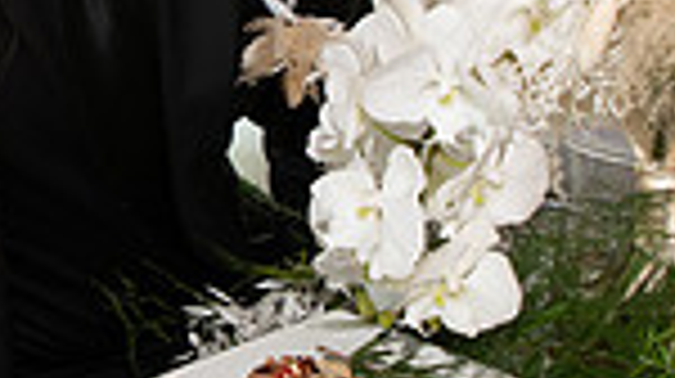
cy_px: -37
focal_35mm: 130
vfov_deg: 9.2
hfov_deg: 16.2
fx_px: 2324
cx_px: 11
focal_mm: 24
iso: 1000
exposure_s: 1/125
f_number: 5
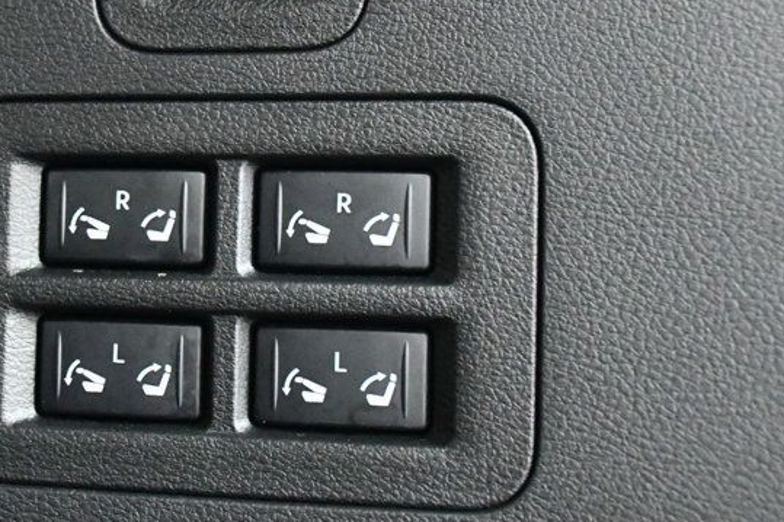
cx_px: 223
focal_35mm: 76
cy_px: 166
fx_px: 1655
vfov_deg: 17.9
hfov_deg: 26.4
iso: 12800
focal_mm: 27
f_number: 4
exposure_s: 1/30
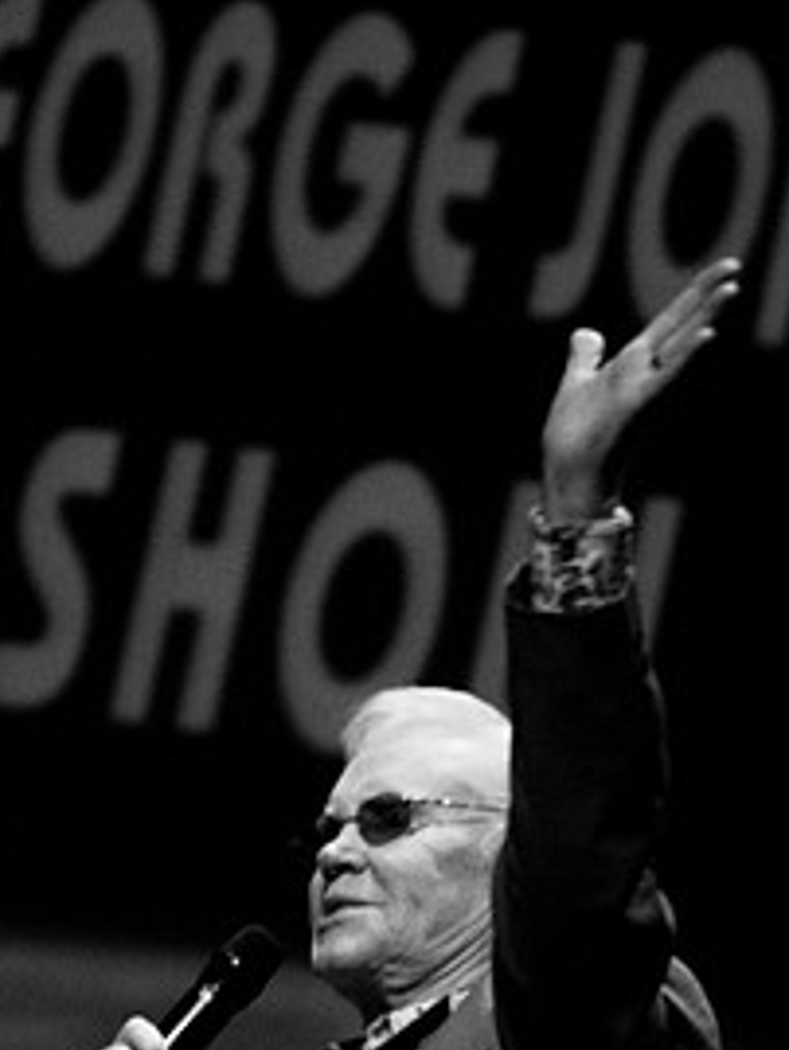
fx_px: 5861
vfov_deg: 10.2
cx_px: 398
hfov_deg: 7.7
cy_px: 609
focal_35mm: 193
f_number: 2.8
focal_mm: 80
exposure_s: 1/160
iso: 1000
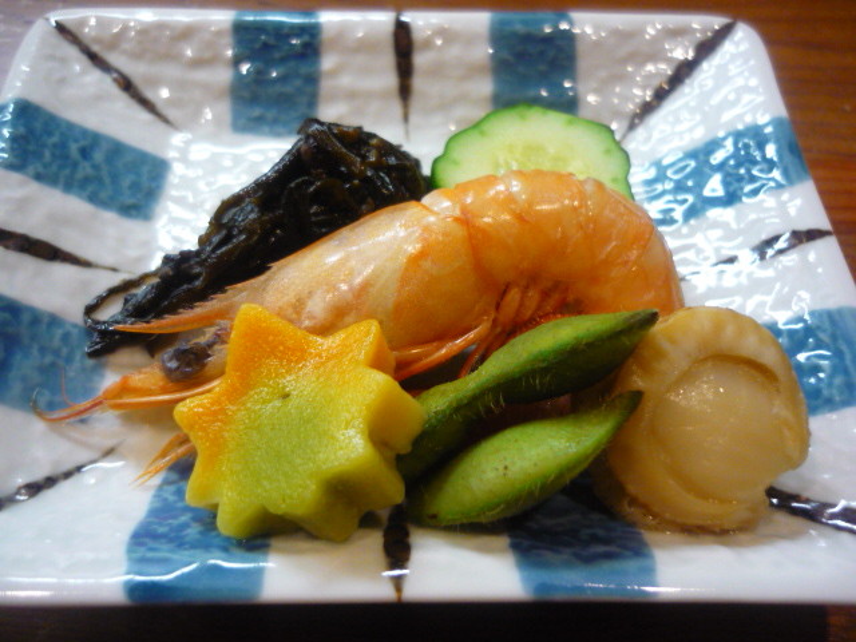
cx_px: 428
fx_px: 816
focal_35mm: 33
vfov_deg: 42.9
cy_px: 321
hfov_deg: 55.4
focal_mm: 5.5
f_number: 2.8
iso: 400
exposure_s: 1/25
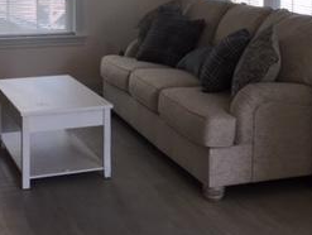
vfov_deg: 19.2
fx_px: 677
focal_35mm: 75
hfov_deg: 25.9
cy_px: 5
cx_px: 178
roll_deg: -1.4
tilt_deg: -4.5
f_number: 2.2
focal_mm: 4.15
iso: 40
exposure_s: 1/120
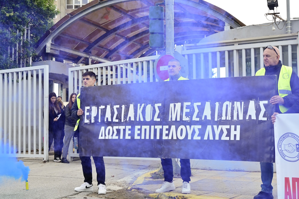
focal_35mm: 54
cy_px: 102
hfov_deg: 36.9
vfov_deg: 25.1
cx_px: 152
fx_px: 448
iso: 400
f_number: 10
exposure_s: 1/125
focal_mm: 50
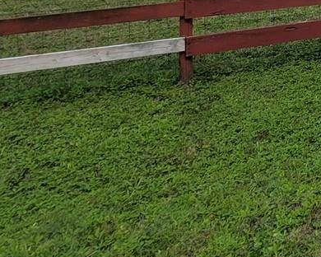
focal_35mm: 52
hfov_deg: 21.4
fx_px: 494
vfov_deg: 23.2
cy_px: -133
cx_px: 592
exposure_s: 1/2005
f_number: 2.2
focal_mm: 2.2
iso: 64
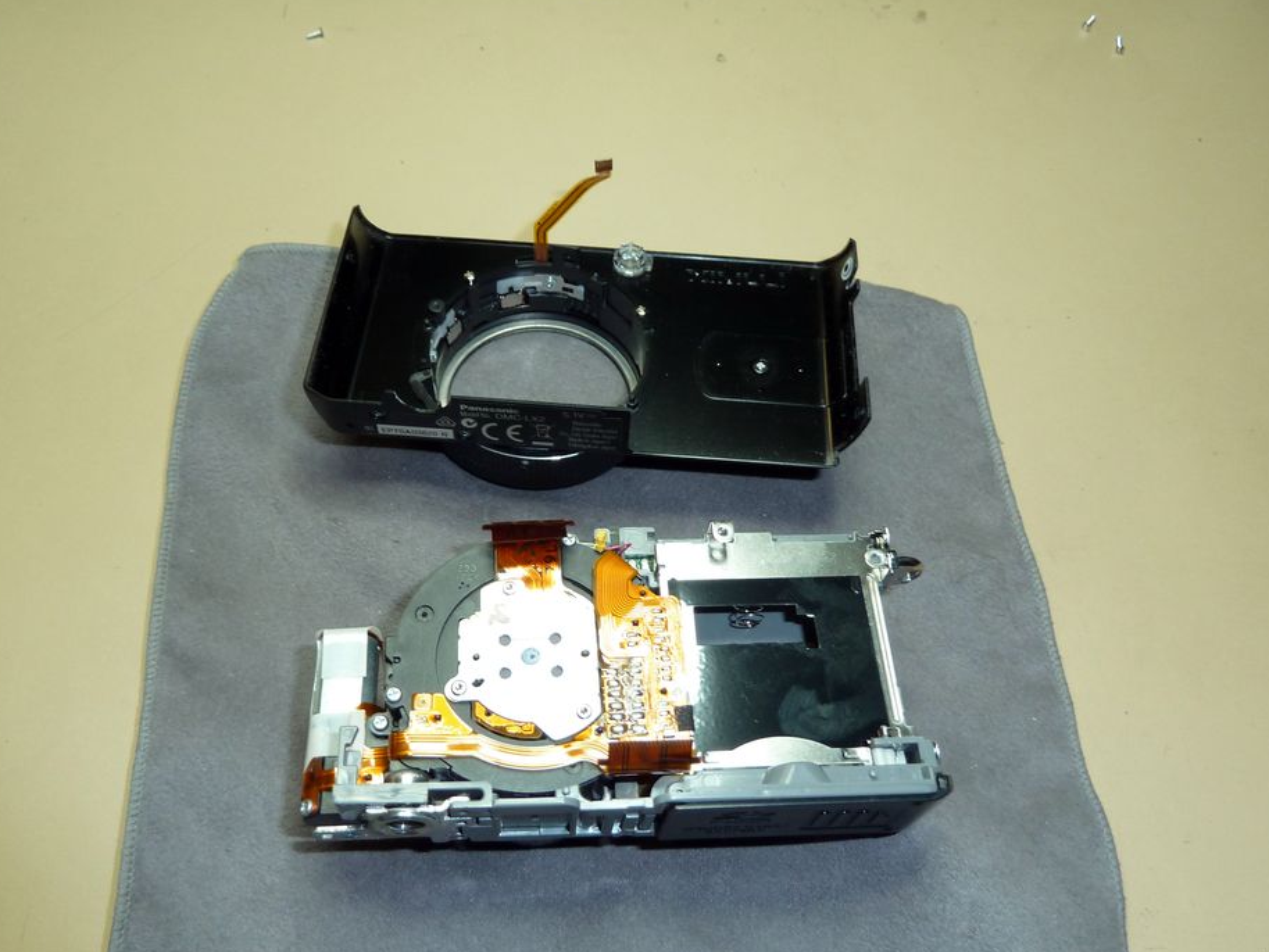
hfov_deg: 63.3
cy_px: 515
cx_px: 579
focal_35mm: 28
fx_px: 1027
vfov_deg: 49.7
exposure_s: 1/30
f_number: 3.3
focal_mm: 4.1
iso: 125
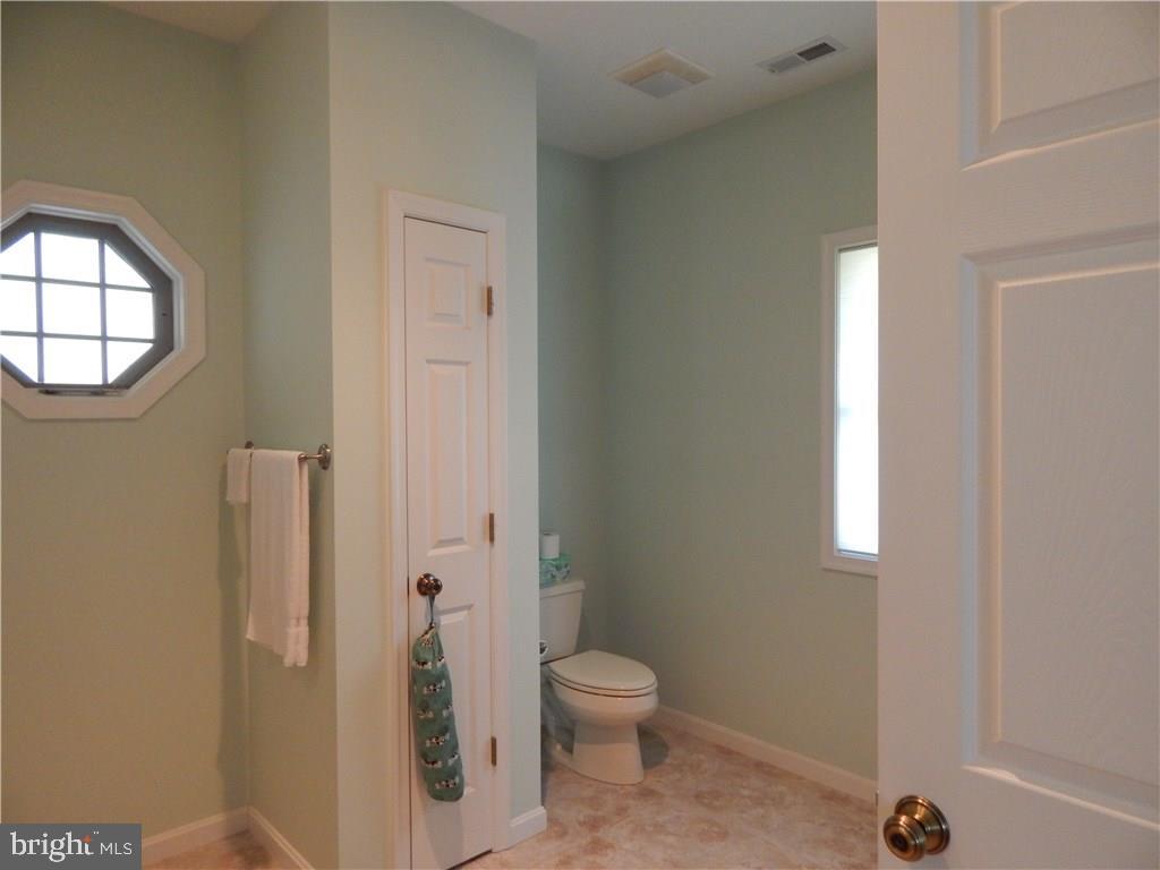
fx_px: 737
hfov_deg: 76.4
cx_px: 580
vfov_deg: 61.1
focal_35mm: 22
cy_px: 435
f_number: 3
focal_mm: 4
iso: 400
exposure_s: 1/40
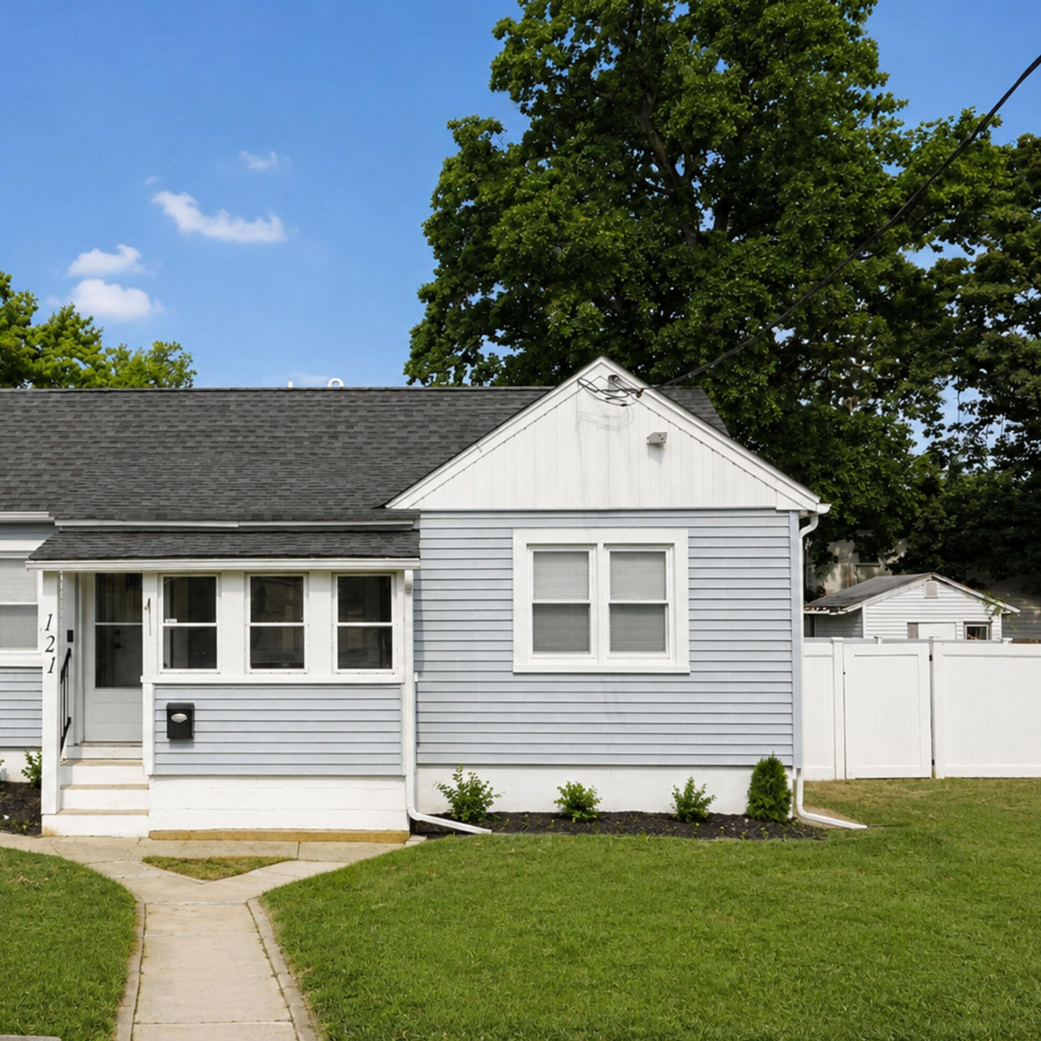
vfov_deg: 47.6
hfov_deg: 46.9
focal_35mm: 35
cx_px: 345
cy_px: 519
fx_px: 1179
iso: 100
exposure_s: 1/250
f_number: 10
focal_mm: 26.5
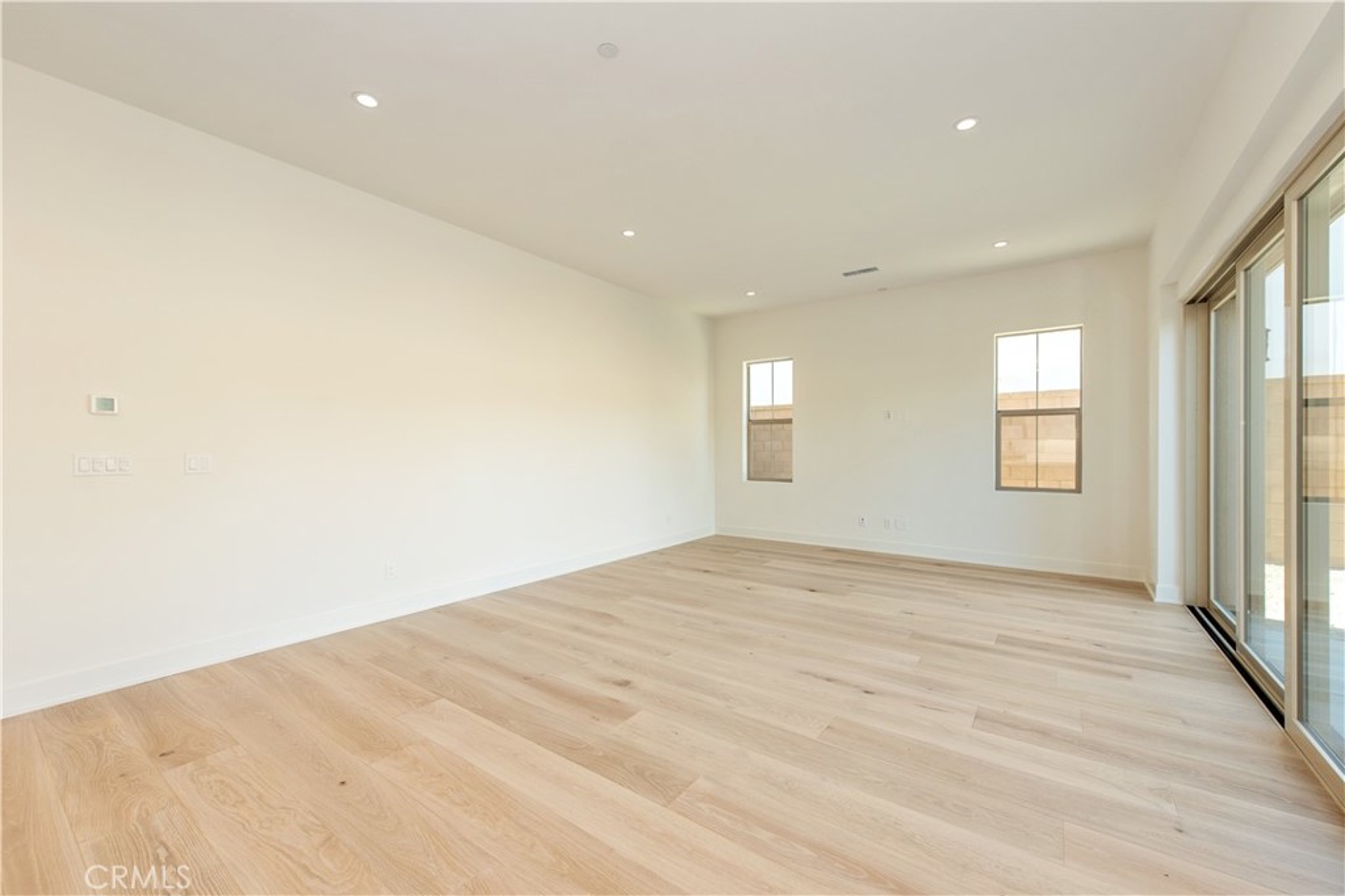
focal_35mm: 14
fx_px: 523
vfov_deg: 81.2
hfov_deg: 104.2
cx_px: 672
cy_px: 448
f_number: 5.6
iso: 400
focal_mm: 14
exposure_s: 1/125
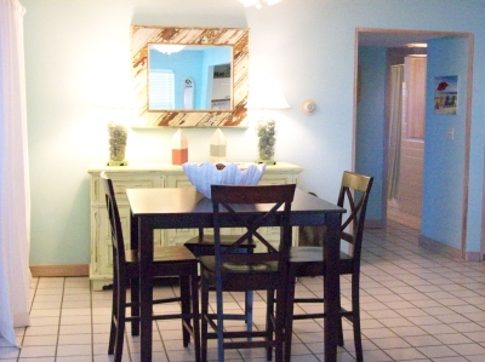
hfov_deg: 34.4
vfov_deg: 26.0
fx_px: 784
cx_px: 242
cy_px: 181
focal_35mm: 56
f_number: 3.4
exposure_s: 1/43
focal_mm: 9.4
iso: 800
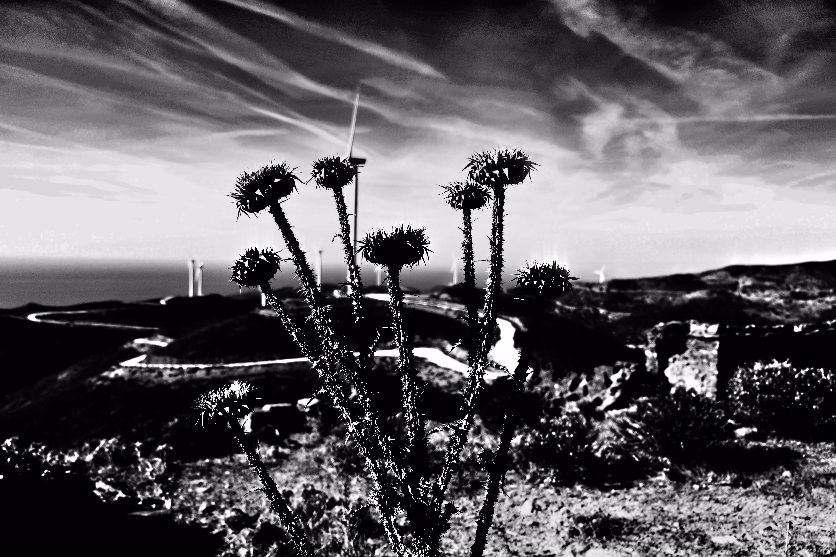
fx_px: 627
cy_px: 278
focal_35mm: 27
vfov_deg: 47.9
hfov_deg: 67.4
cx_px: 418
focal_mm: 18
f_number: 2.8
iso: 250
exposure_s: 1/4700
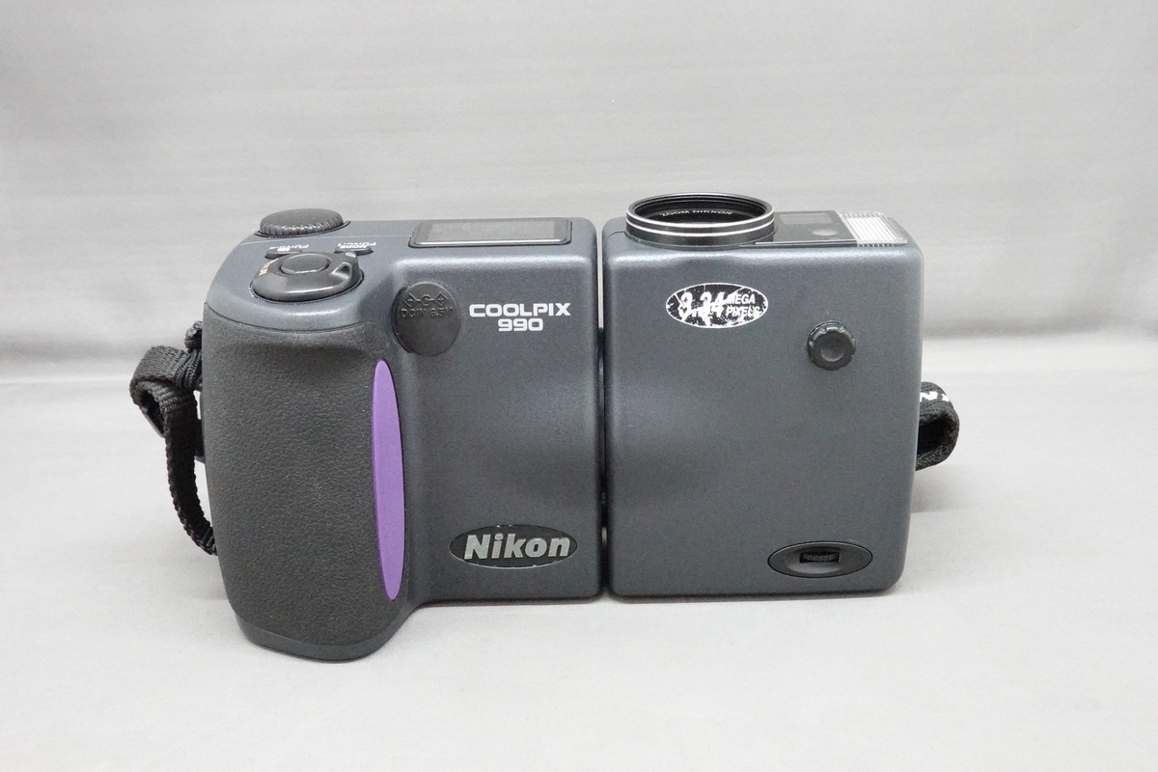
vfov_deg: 30.5
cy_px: 386
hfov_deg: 44.5
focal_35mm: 44
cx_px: 579
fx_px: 1415
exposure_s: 1/50
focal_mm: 16.21
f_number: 8
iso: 6400
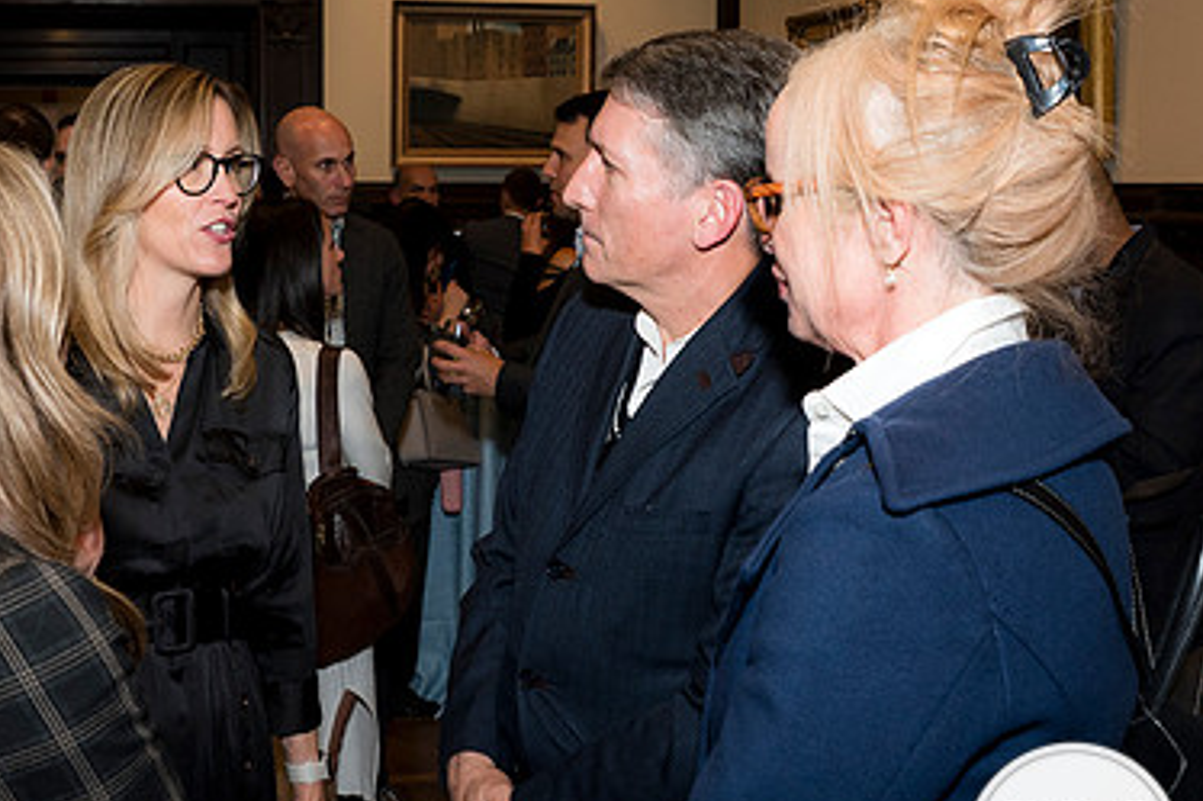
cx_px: 385
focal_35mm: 46
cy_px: 313
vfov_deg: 29.1
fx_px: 1536
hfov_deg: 42.1
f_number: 5
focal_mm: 24
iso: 800
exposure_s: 1/125
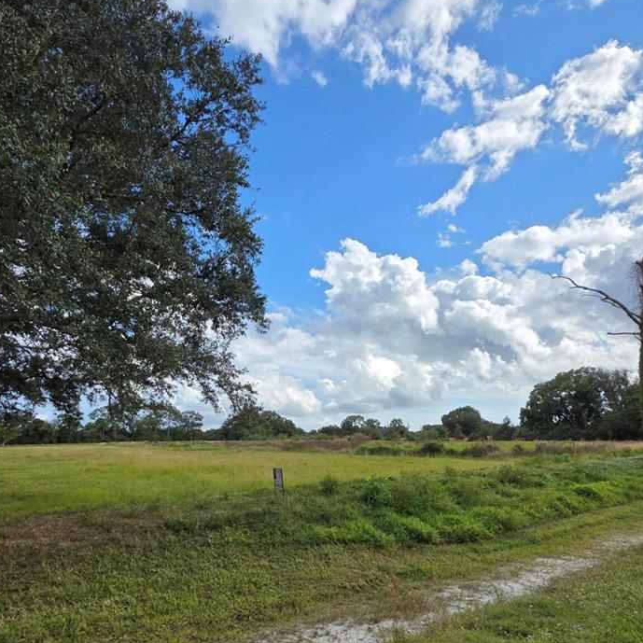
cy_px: 398
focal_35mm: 20
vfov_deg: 73.7
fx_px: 420
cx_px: 303
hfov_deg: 74.8
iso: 40
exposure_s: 1/2708
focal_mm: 2.2
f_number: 1.9
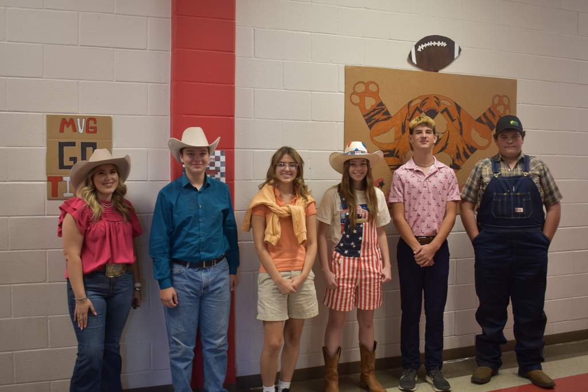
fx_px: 564
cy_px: 196
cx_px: 294
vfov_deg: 38.4
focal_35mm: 34
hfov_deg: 55.1
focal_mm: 23
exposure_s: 1/30
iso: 400
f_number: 3.8
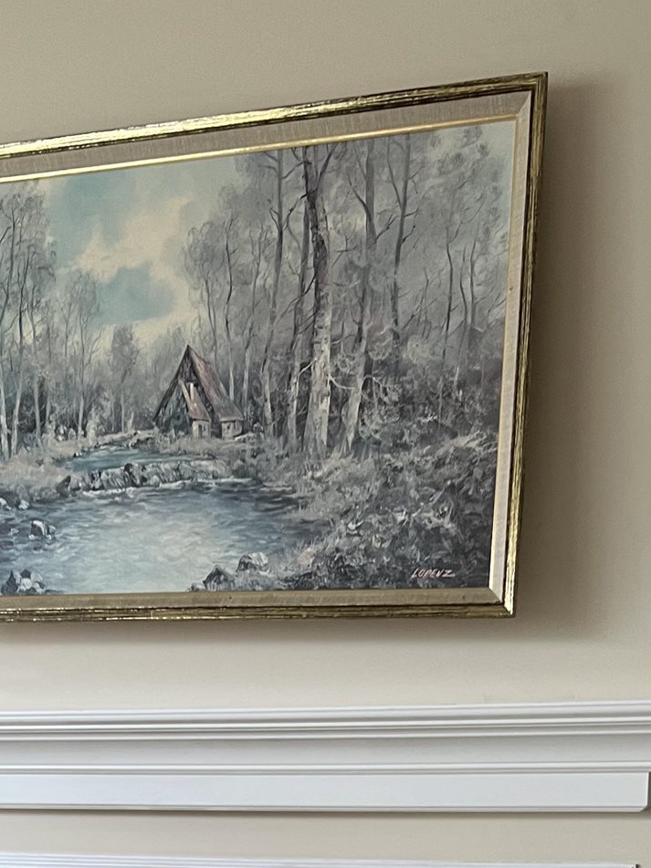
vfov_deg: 27.1
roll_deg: -0.6
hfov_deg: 23.3
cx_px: 335
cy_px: 1041
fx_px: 1580
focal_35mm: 63
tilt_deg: -9.0
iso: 125
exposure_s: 1/75
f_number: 1.5
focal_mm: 5.7
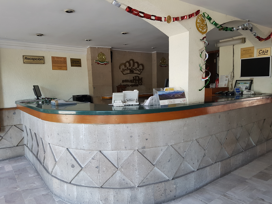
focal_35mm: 26
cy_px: 102
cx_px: 136
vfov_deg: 53.1
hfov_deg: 67.3
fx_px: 204
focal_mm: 4.2
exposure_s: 1/60
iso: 80
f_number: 1.7
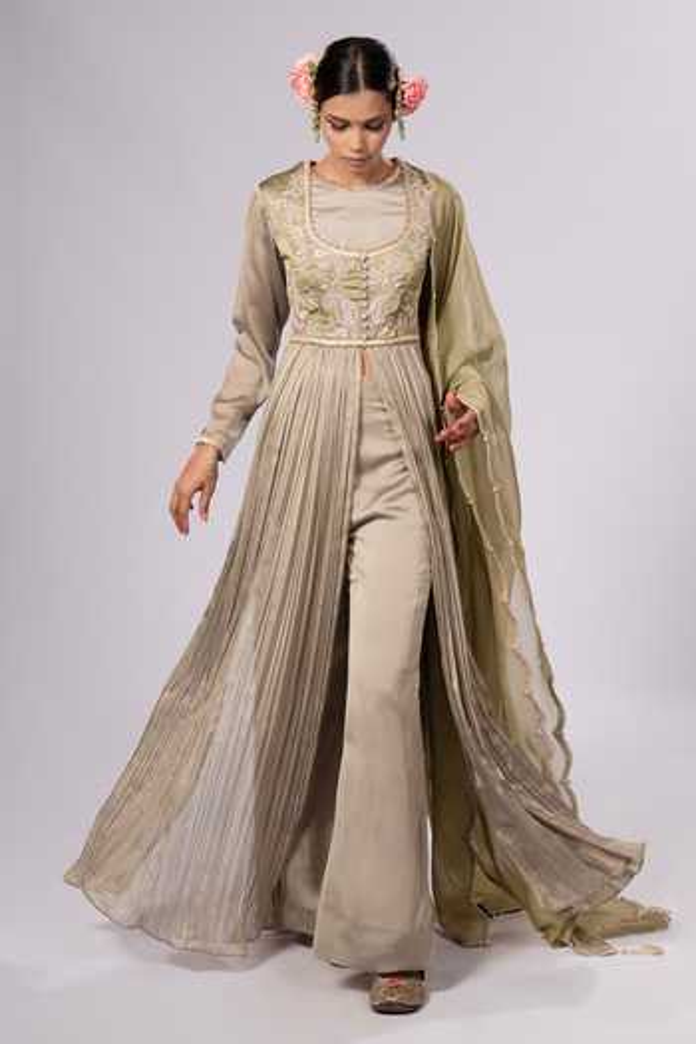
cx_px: 348
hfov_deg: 19.5
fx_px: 2030
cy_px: 522
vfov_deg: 28.8
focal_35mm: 70
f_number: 7.1
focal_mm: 47
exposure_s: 1/160
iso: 160
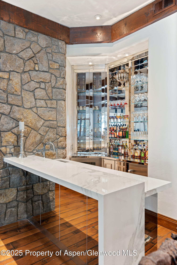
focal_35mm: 25
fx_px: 184
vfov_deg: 71.5
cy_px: 132
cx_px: 88
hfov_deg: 51.3
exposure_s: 3
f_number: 7.1
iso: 125
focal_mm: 25
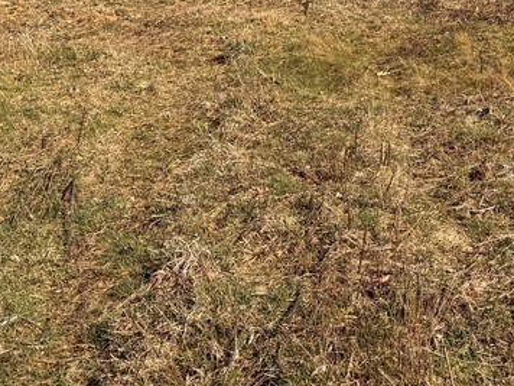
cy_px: 100
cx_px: 347
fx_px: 1025
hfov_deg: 28.0
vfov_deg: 21.1
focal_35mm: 69
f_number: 1.78
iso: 80
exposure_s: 1/3802
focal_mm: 6.76
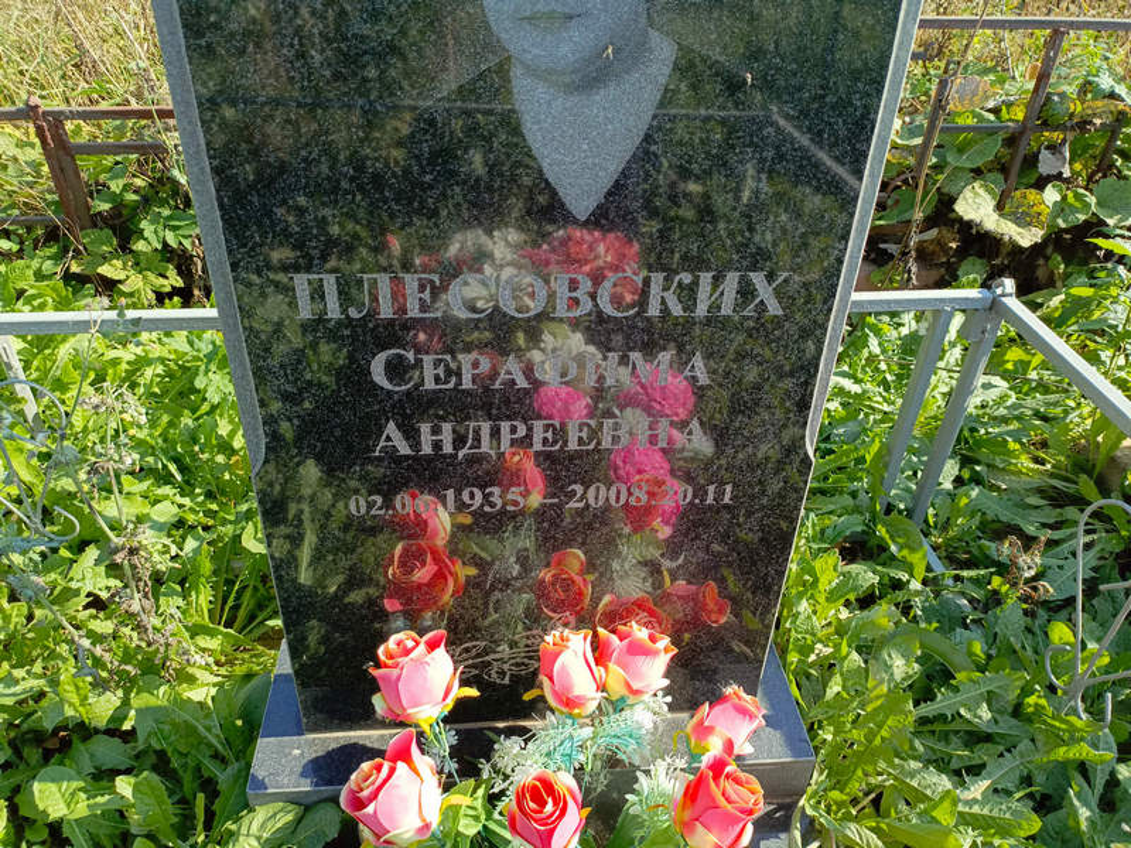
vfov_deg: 54.9
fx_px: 817
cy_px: 424
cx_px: 566
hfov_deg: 69.4
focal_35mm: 25
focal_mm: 4.76
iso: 106
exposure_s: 1/422
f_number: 1.69
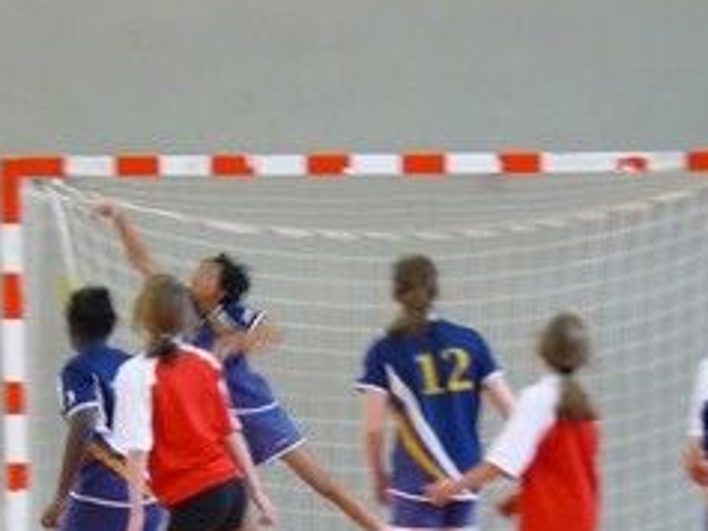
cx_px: 254
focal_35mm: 474
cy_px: 461
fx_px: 9700
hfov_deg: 4.2
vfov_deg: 3.1
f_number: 3.3
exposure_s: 1/30
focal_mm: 44.7
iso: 160
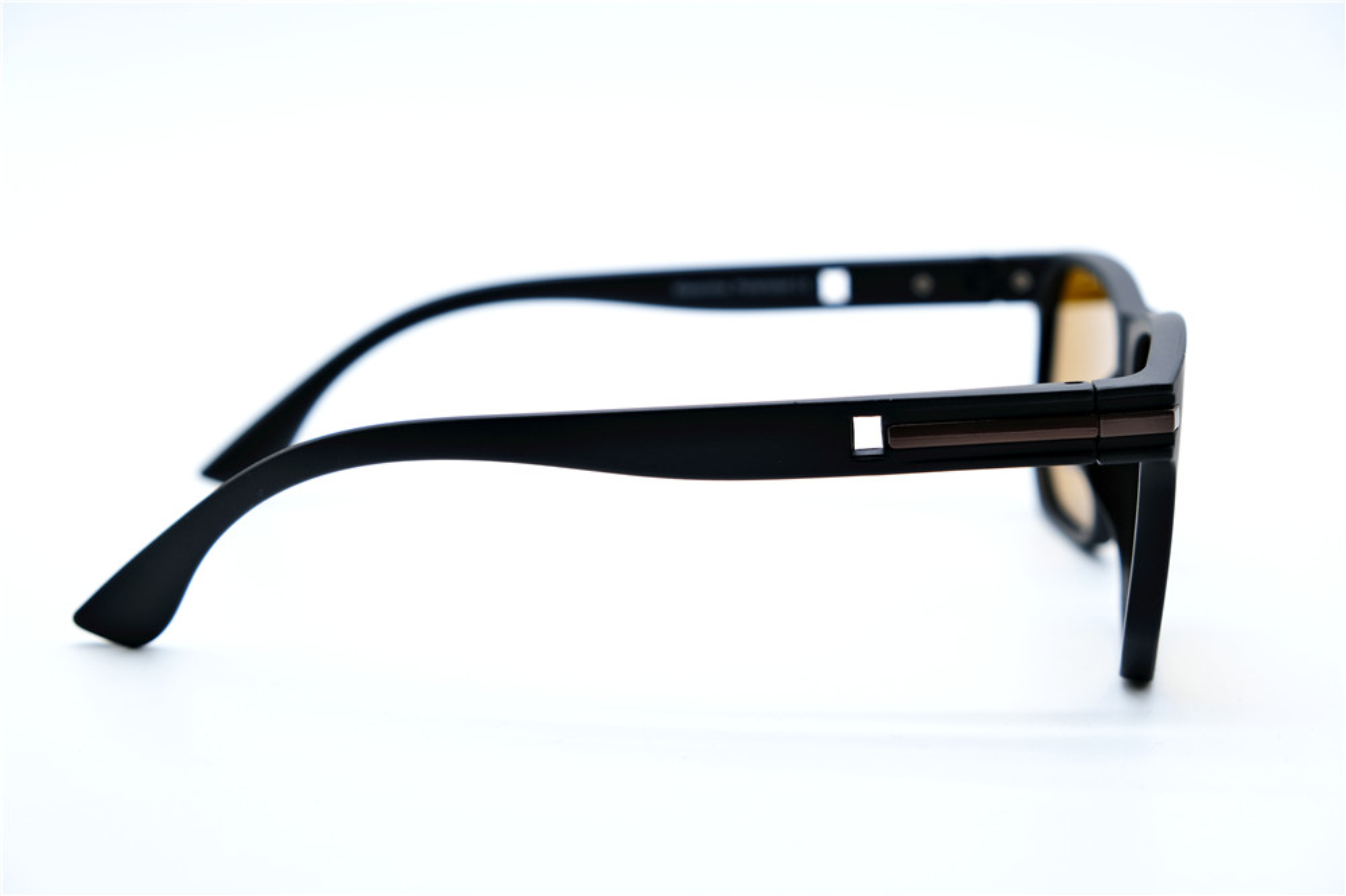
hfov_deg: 29.3
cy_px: 448
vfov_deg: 19.7
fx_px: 2579
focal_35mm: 69
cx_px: 673
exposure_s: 1/250
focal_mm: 46.3
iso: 320
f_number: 5.6
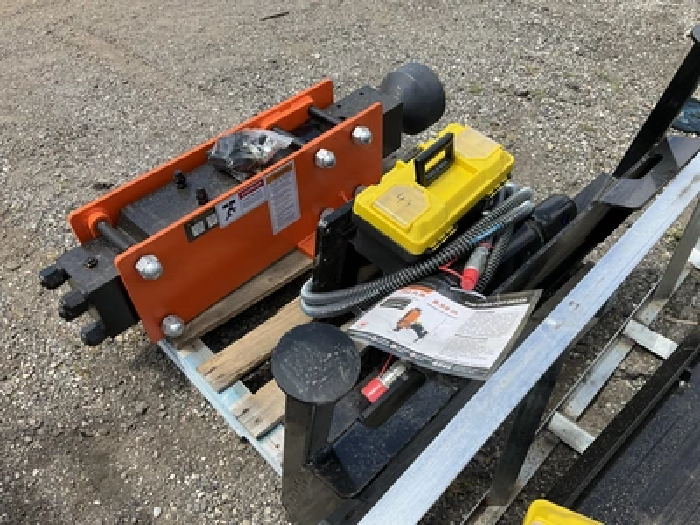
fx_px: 586
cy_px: 262
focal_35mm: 29
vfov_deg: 48.2
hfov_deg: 61.7
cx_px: 350
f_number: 1.8
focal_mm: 3
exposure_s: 1/1144
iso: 25
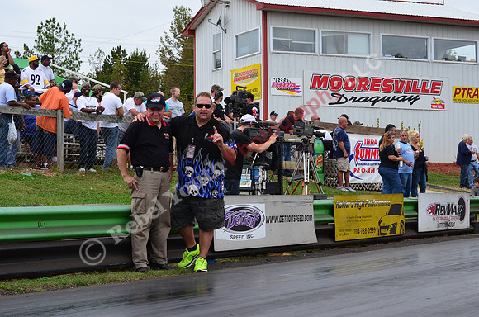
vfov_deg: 16.5
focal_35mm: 82
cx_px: 240
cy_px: 158
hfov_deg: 24.7
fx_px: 1095
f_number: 11
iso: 1000
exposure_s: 1/500
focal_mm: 55
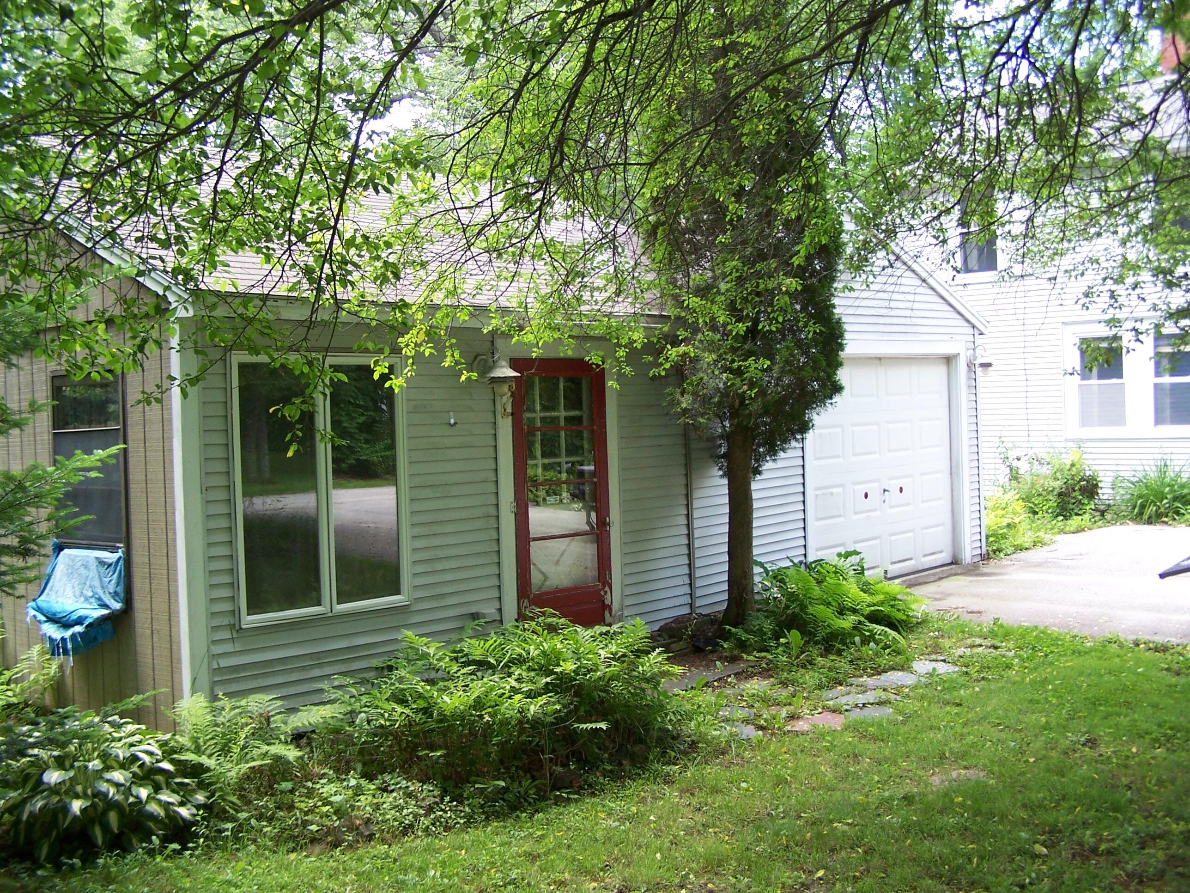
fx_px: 1306
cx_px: 595
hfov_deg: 49.0
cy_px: 446
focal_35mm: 38
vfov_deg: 37.7
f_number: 2.8
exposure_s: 1/90
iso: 80
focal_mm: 6.3
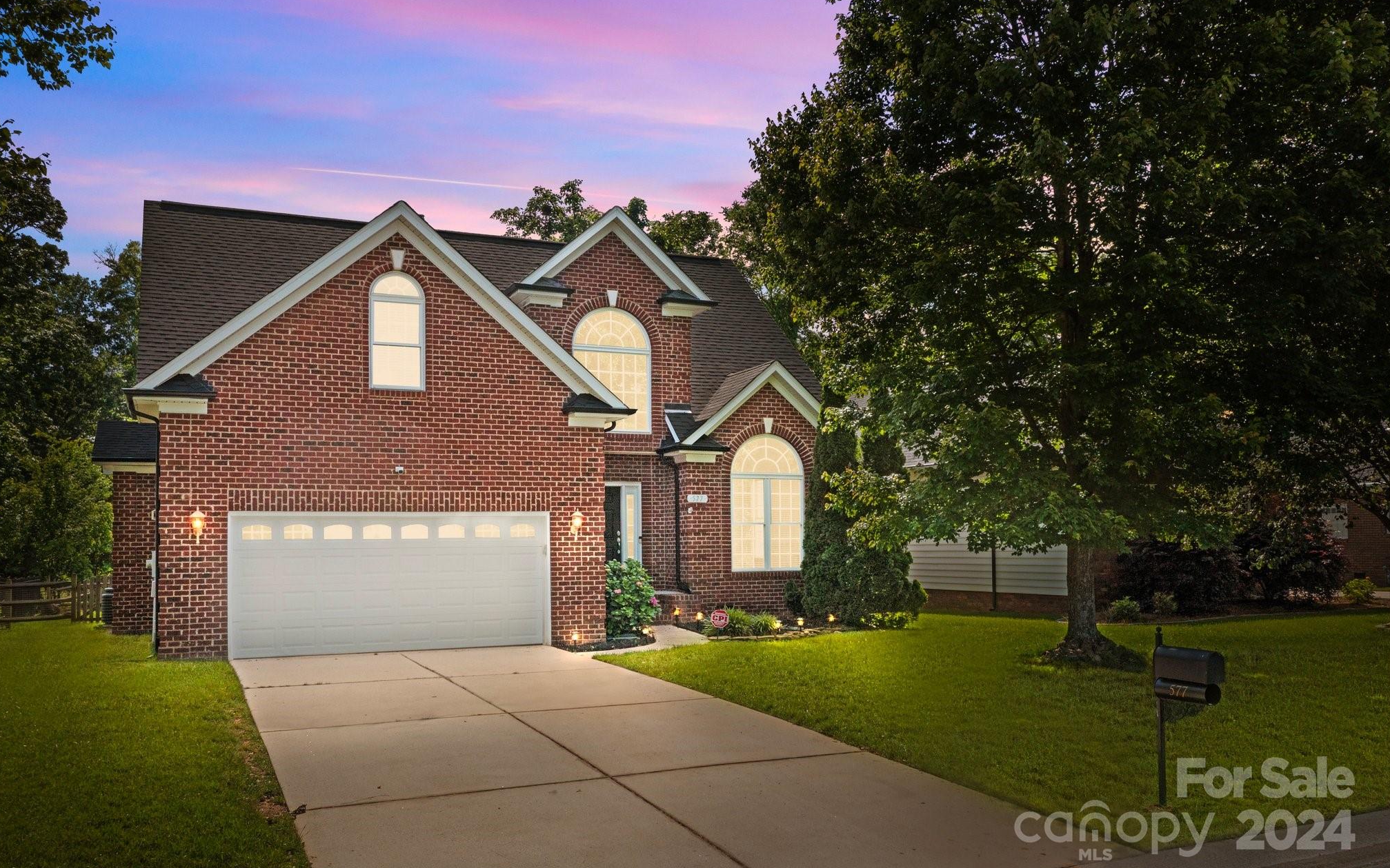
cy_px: 417
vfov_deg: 43.1
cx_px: 698
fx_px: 1098
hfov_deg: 64.6
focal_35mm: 29
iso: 100
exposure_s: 1/800
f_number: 6.3
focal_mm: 10.26
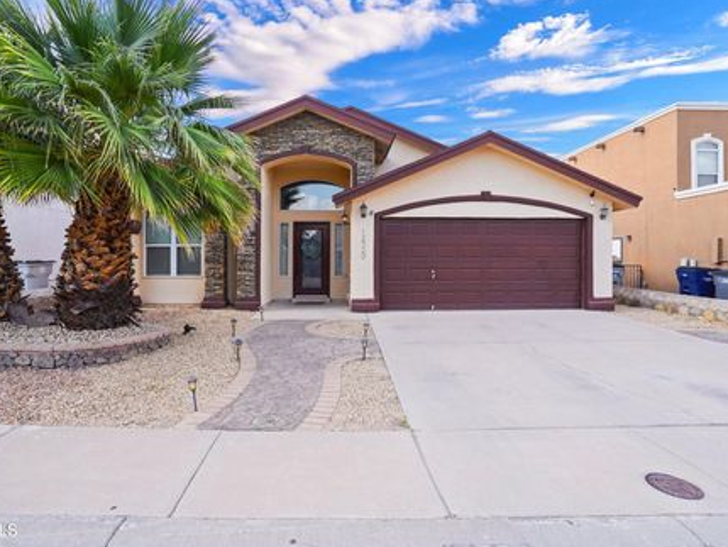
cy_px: 274
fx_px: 400
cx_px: 349
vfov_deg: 68.7
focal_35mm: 19
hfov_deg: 84.6
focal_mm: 17
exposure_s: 1/60
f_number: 8
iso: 250
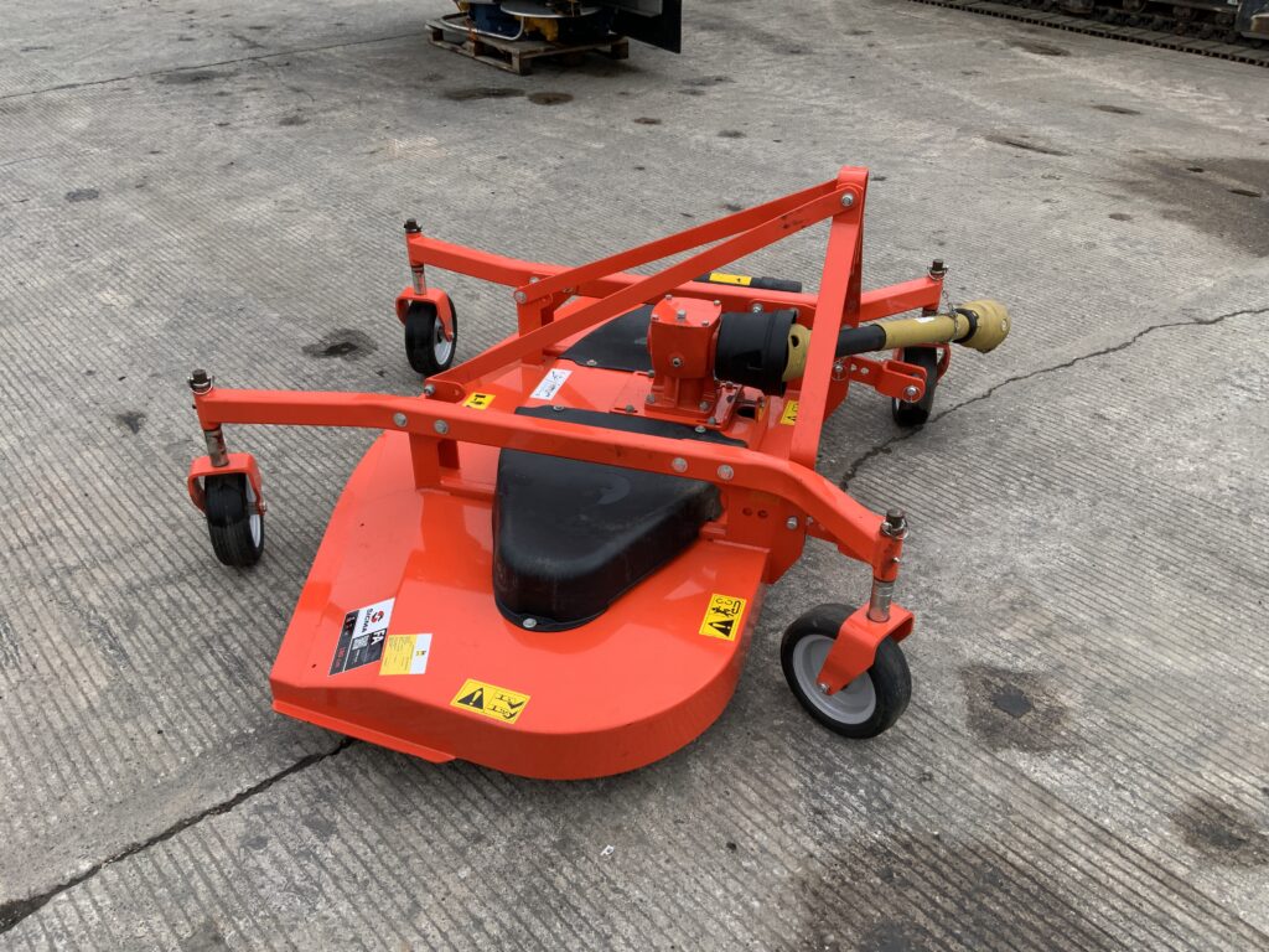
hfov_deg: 61.7
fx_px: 1063
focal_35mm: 29
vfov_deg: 48.2
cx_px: 634
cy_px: 476
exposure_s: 1/1221
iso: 16
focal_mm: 3
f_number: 1.8
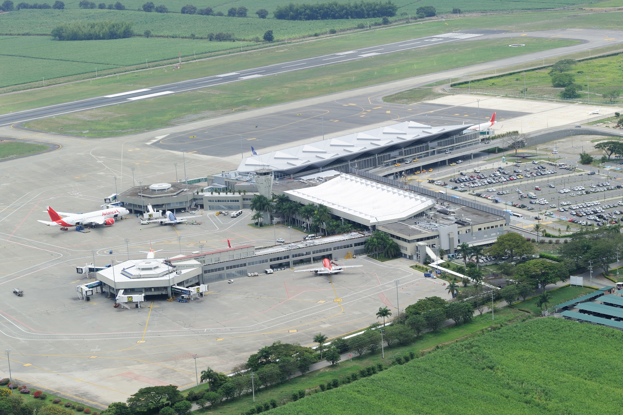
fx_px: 1470
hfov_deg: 23.9
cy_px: 208
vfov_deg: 16.1
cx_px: 312
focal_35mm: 85
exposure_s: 1/1000
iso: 200
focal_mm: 85
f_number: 6.3
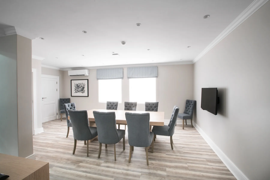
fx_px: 120
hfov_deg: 96.7
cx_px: 135
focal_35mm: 16
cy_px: 90
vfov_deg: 73.8
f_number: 18
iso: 200
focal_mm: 16
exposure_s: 1.6
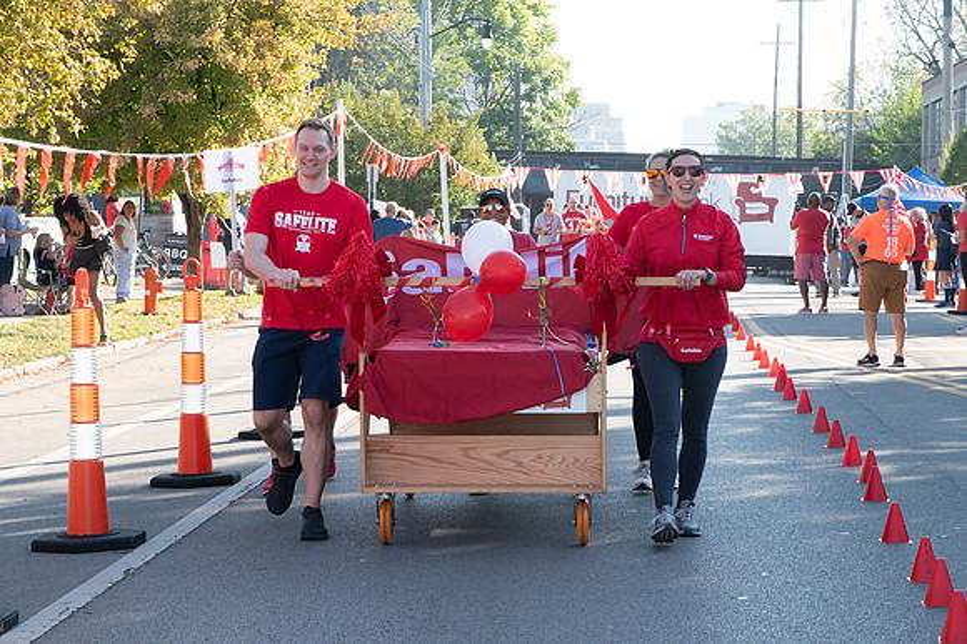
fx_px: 2678
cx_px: 437
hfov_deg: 20.5
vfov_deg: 13.7
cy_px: 314
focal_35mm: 100
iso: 500
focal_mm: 70
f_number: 11
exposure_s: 1/200
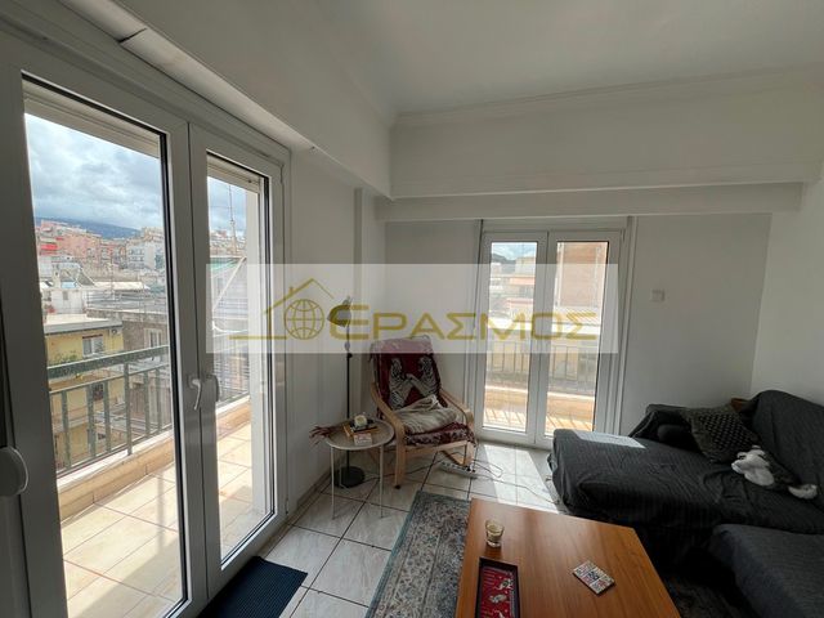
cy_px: 309
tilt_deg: -6.3
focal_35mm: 13
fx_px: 309
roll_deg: -0.8
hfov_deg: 106.2
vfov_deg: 89.9
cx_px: 412
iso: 32
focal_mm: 1.57
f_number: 1.8
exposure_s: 1/407
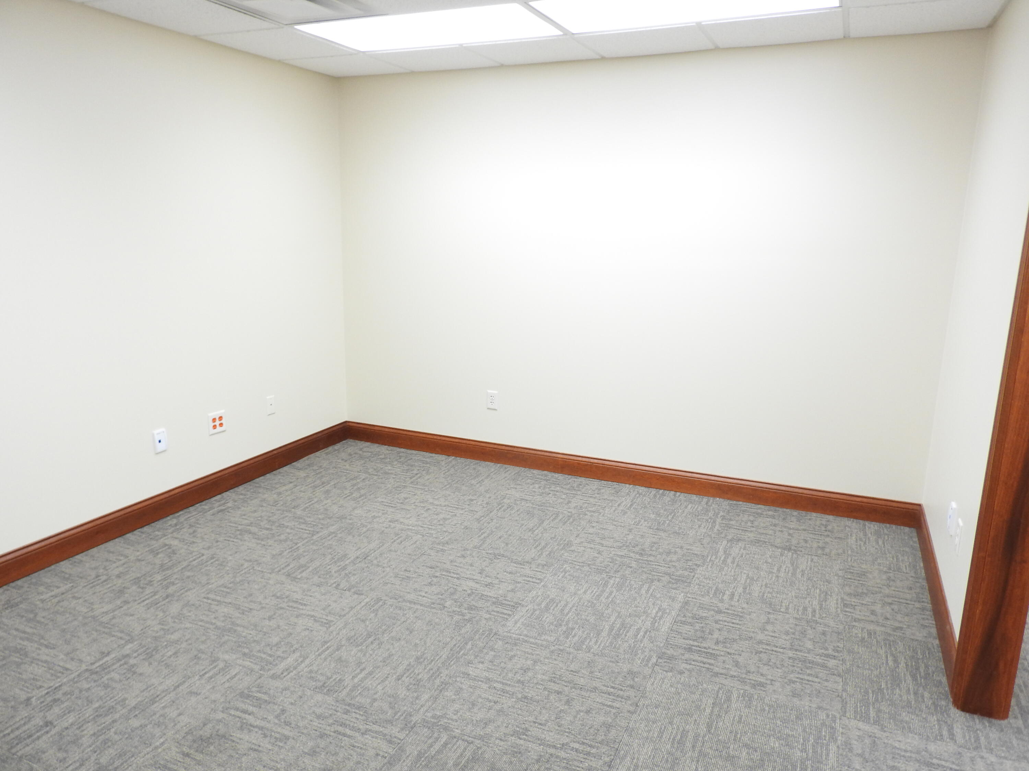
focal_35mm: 24
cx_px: 514
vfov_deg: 56.8
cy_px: 386
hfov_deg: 71.6
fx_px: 713
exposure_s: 1/30
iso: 200
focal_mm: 4.3
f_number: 3.3
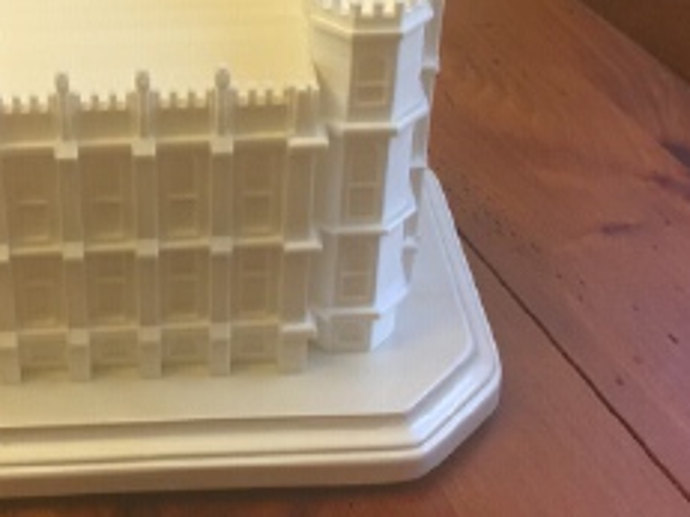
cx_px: 187
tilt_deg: -32.9
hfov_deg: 28.6
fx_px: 1335
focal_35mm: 67
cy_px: 117
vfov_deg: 21.7
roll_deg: -0.3
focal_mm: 4.15
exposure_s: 1/15
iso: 40
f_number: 2.2
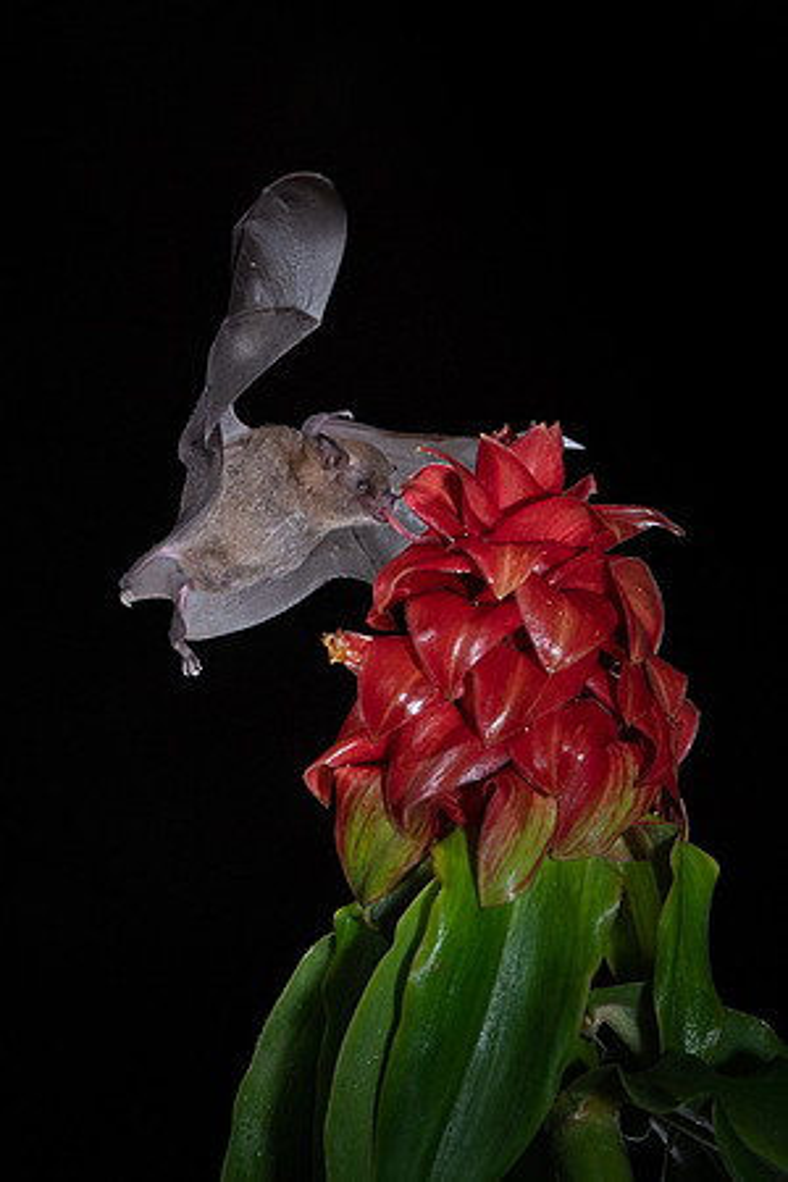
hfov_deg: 4.6
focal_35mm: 296
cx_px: 254
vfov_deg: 7.0
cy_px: 429
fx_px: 9722
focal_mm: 155
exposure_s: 1/200
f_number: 8
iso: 640
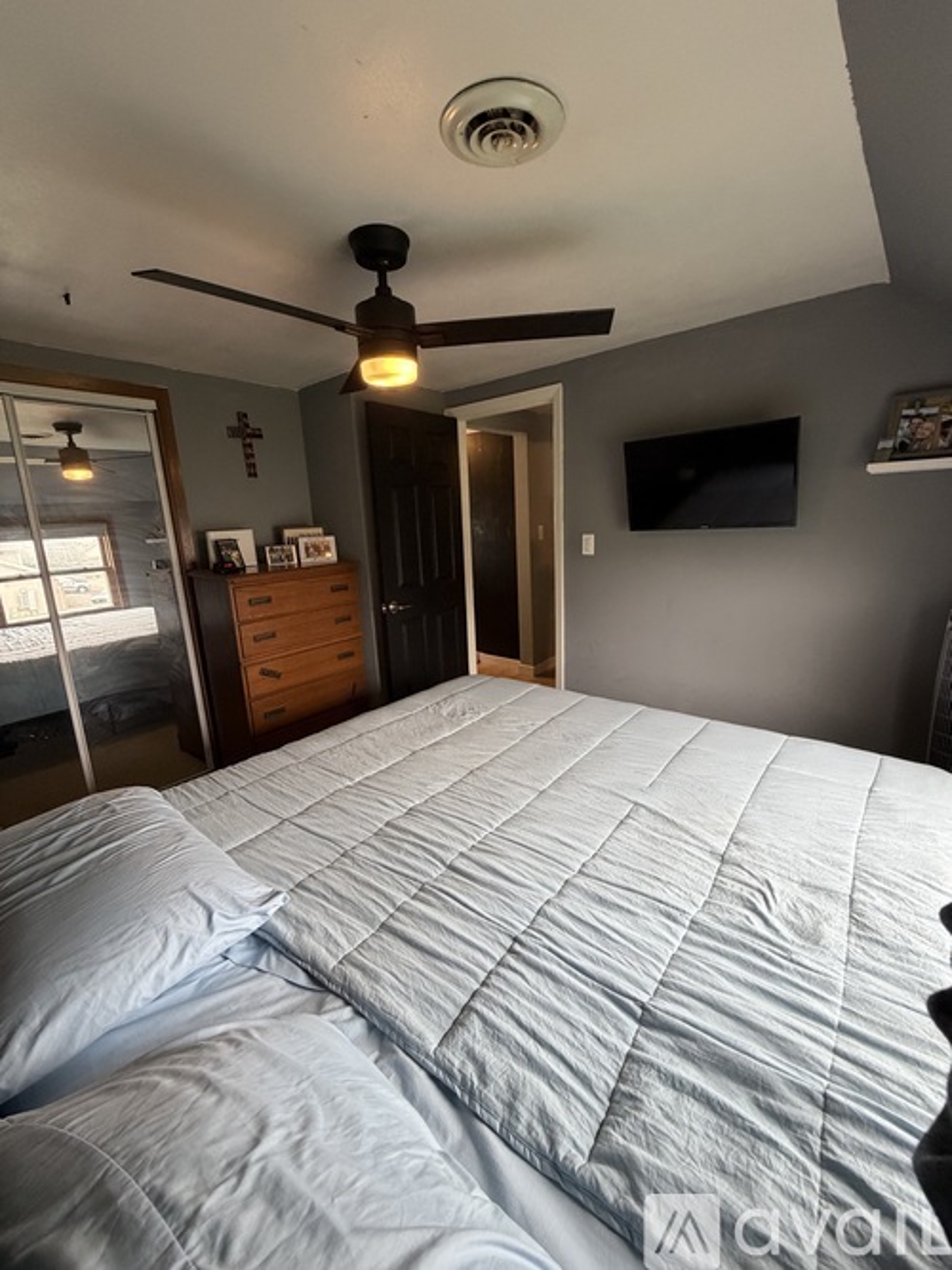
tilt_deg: -13.4
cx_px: 476
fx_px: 514
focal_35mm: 14
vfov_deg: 102.1
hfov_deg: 85.7
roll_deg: +3.0
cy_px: 635
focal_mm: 2.22
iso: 320
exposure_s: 1/80
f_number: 2.2
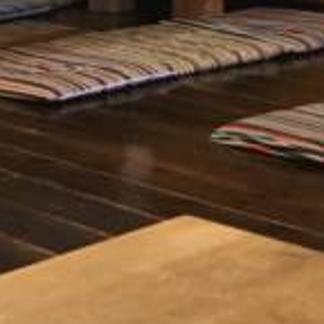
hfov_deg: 15.1
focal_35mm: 107
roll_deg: +1.5
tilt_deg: -3.6
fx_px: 1133
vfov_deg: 15.6
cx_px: -158
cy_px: -79
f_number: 2.2
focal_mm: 4.15
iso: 200
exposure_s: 1/24
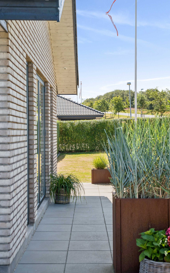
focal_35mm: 62
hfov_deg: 21.0
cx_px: 88
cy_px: 138
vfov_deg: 33.0
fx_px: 460
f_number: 7.1
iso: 160
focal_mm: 60
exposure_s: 1/320
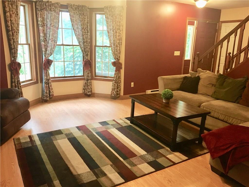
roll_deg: -1.7
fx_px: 209
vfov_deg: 48.2
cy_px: 94
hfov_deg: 61.7
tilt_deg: -14.2
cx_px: 124
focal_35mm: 29
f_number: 2.2
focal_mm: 4.15
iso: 160
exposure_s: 1/30
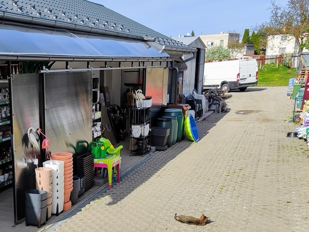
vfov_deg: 28.1
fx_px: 455
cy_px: 180
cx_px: 33
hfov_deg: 35.4
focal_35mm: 51
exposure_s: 1/3252
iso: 50
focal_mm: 5.4
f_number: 1.8
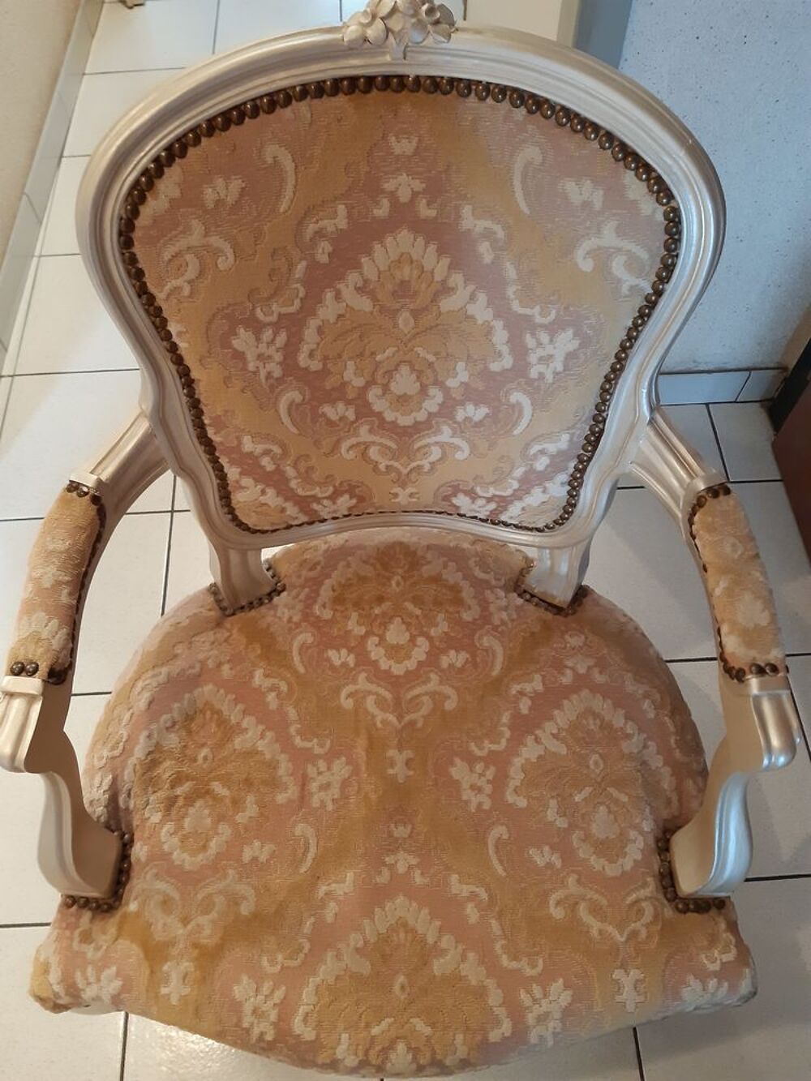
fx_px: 812
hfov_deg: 53.1
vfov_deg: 67.3
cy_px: 540
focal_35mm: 26
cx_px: 406
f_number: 1.7
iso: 400
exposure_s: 1/25
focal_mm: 3.92
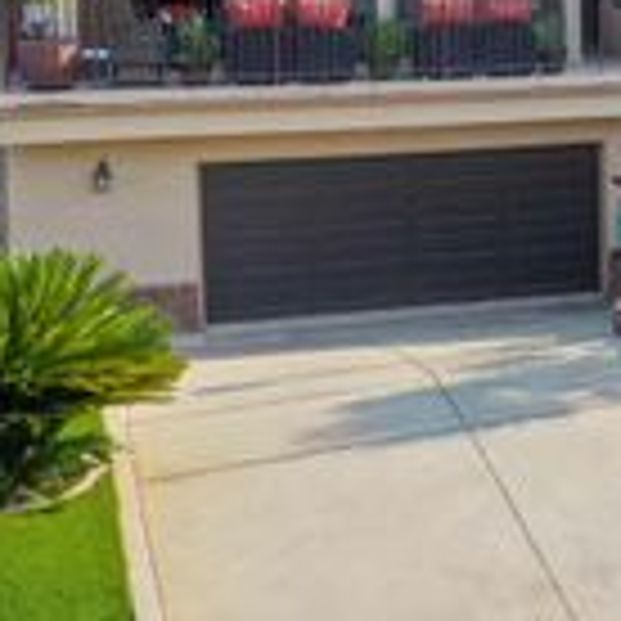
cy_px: 74
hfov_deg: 18.4
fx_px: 1745
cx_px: 864
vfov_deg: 19.8
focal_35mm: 86
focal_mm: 10.26
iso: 100
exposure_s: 1/240
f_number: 5
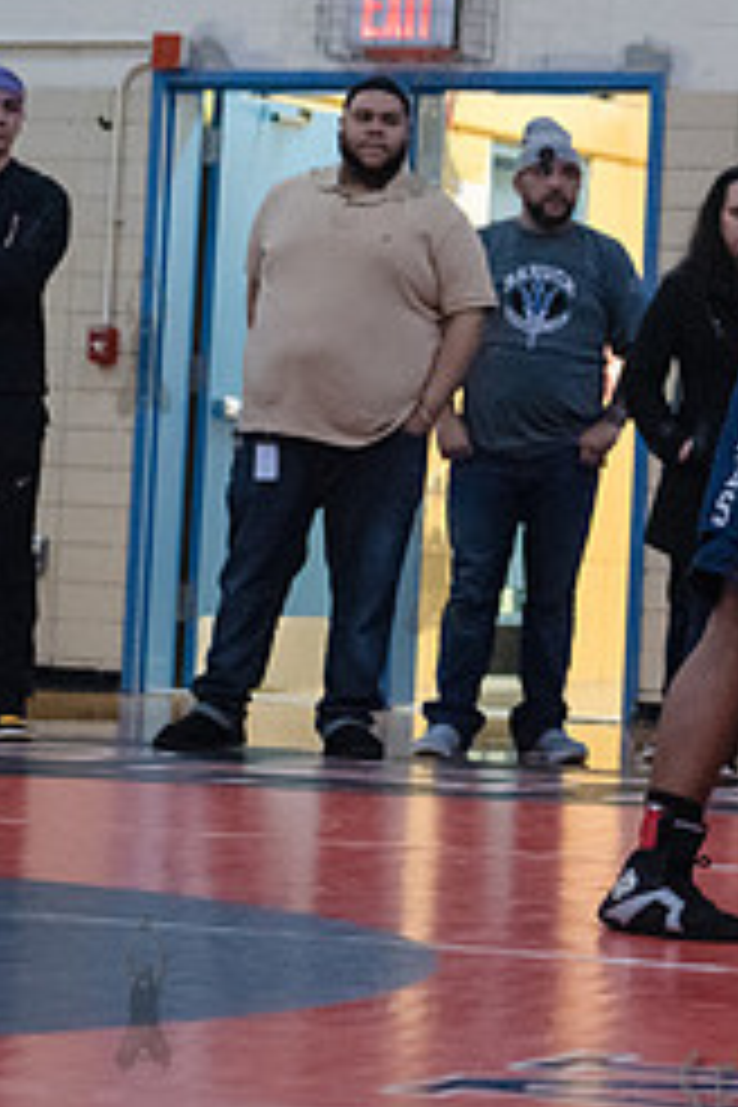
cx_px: 1012
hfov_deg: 8.2
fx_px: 5073
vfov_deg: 12.4
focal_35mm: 165
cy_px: 335
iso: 8000
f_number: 3.2
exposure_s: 1/400
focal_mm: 70
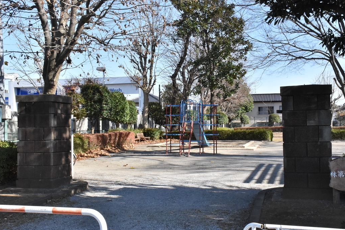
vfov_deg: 31.9
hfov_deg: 46.4
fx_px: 402
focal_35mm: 42
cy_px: 113
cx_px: 187
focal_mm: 24
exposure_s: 1/4000
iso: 2000
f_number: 8
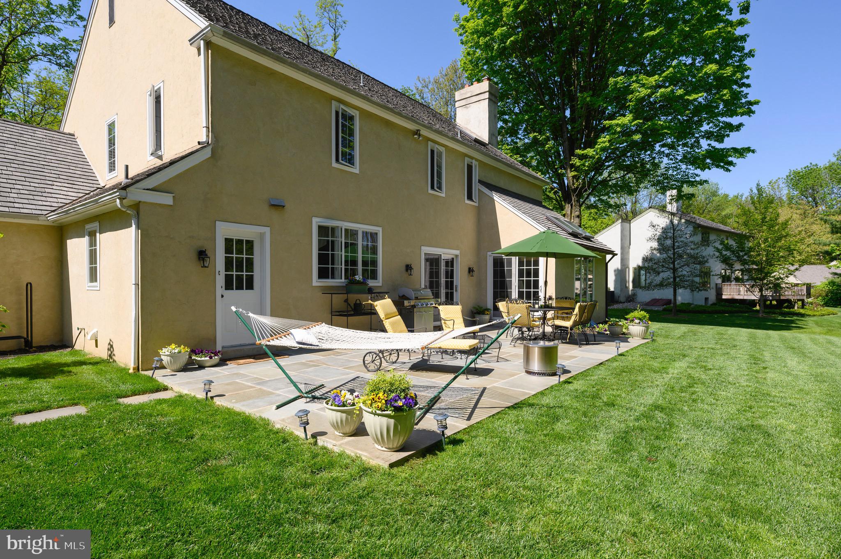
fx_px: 420
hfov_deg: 90.0
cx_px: 420
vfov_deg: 67.3
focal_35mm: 18
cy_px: 280
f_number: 7.1
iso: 200
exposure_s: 1/640
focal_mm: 18
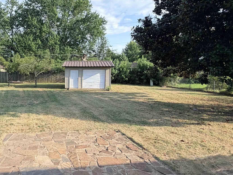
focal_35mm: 26
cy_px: 78
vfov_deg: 53.0
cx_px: 60
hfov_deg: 63.6
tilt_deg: -2.3
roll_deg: -1.6
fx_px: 175
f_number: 2.2
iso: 40
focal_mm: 2.22
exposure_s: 1/522
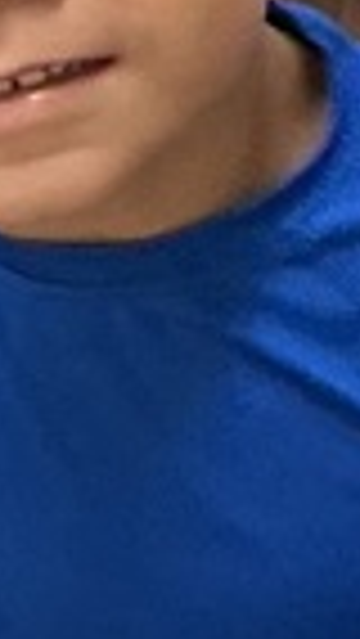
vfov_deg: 9.4
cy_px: 45
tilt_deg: -35.6
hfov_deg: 4.7
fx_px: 3865
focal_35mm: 228
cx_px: 1548
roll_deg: -1.0
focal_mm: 3
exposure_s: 1/40
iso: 250
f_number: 1.8
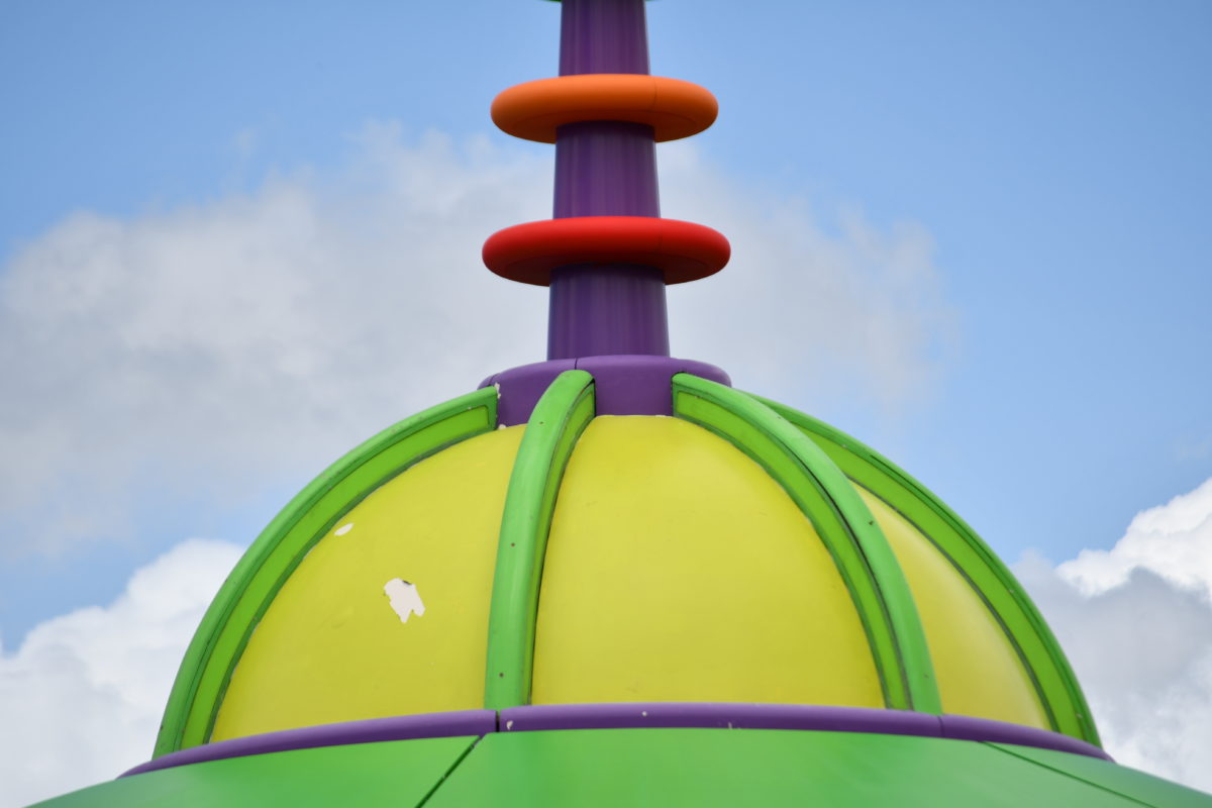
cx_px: 606
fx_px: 10099
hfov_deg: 6.9
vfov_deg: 4.6
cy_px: 404
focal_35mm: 300
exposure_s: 1/500
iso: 100
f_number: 8
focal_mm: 200
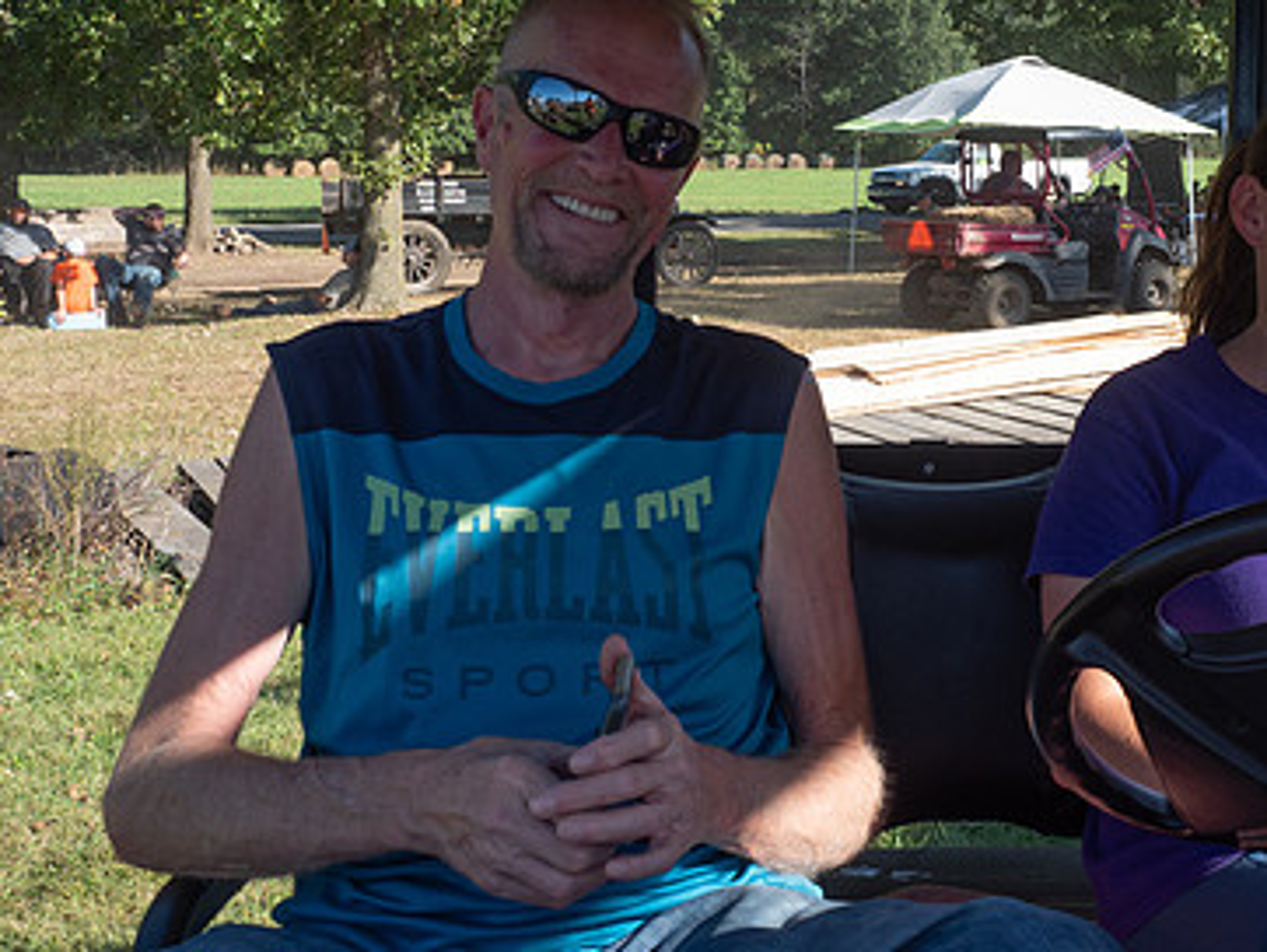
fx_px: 2124
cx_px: 976
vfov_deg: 25.2
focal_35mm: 58
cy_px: 341
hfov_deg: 32.5
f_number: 7.1
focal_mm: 17
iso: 200
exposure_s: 1/250
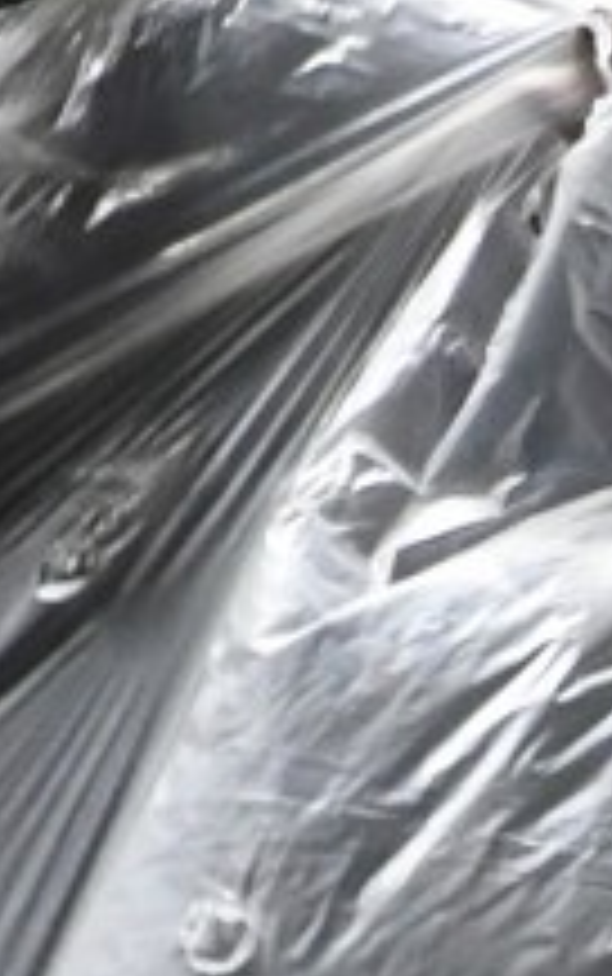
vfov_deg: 1.4
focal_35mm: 1554
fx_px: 41388
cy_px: 1129
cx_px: 700
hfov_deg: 0.8
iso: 4000
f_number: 6
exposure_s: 1/160
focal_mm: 140
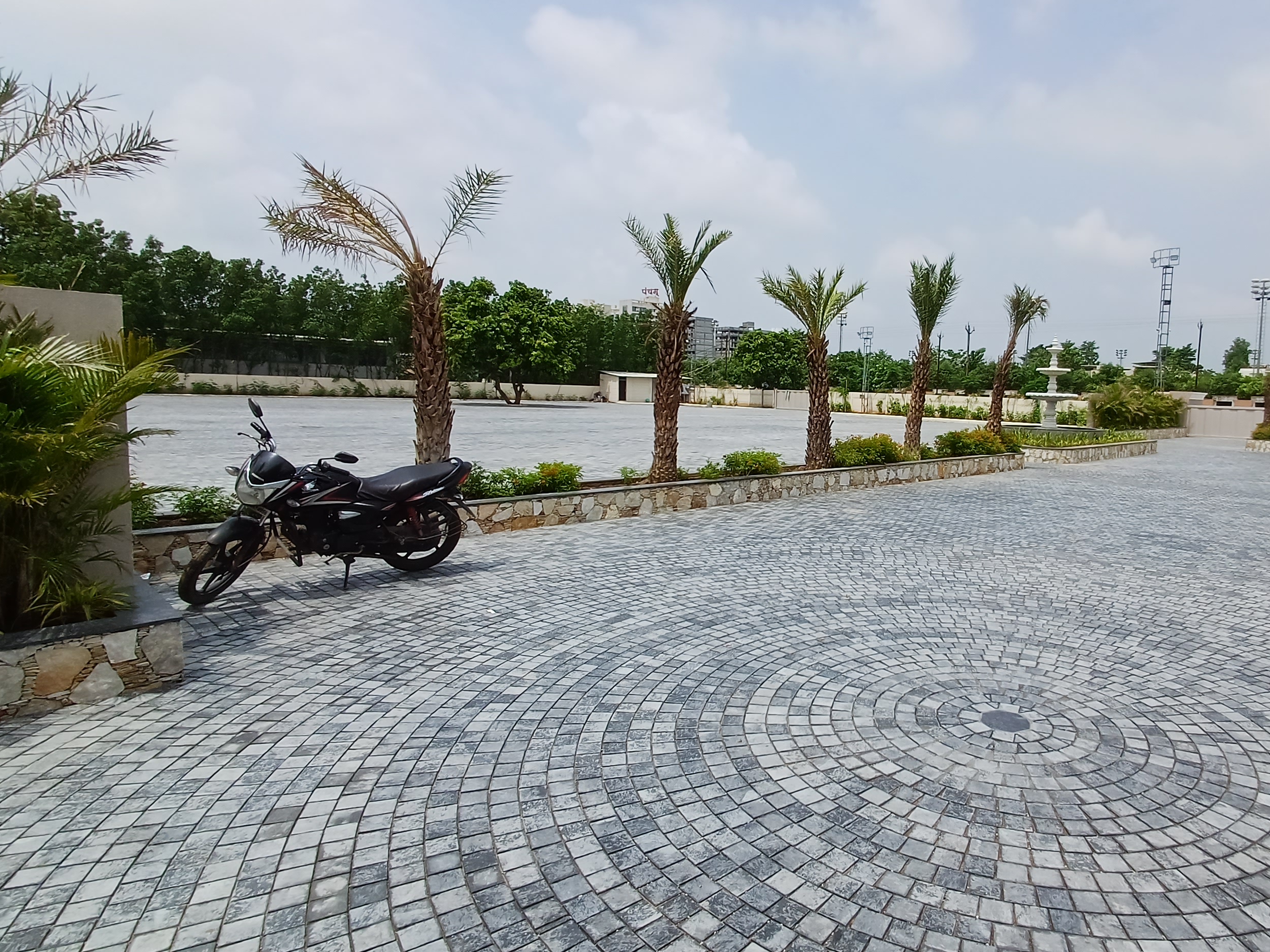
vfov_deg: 63.4
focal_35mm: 21
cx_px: 799
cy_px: 466
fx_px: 770
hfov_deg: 77.5
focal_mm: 1.64
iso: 40
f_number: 2.2
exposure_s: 1/2000
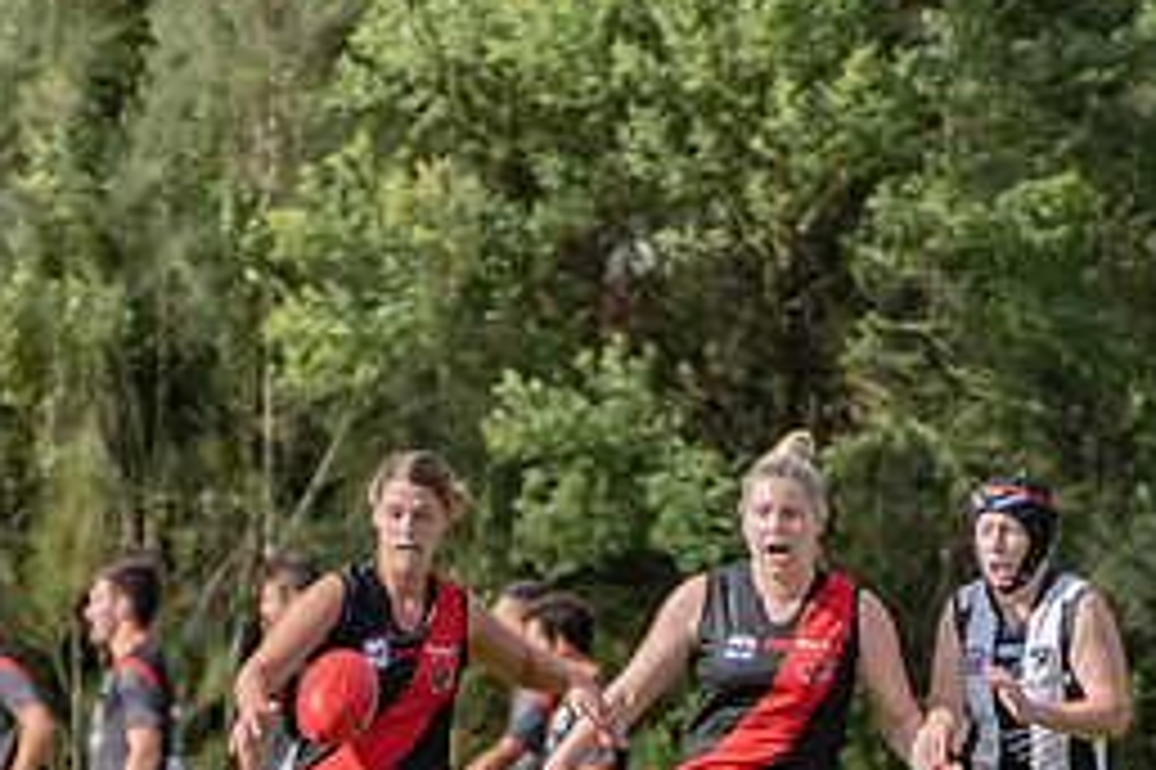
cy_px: 808
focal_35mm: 1382
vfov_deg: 1.0
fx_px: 44348
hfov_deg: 1.5
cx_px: 365
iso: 800
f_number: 6.3
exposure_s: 1/3200
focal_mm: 400
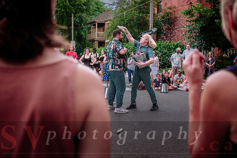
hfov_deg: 46.6
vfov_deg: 32.1
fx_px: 275
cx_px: 118
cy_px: 79
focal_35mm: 42
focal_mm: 26.6
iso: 500
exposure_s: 1/250
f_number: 2.8
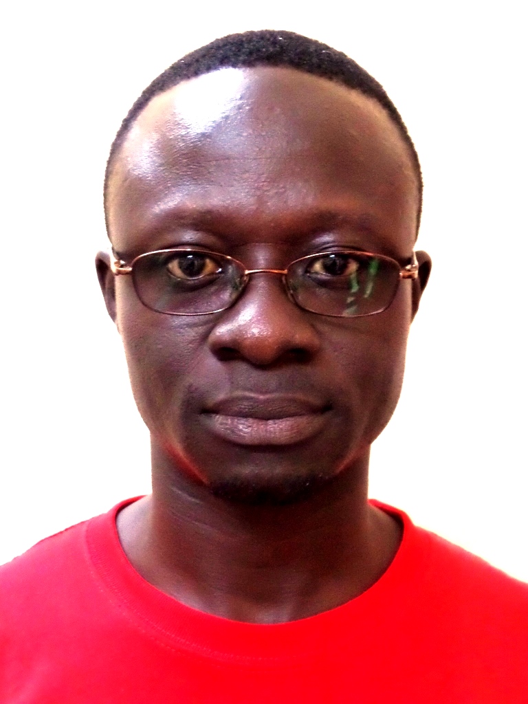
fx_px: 1302
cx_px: 264
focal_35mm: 64
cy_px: 352
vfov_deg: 30.3
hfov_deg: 22.9
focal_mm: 11.4
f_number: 3.6
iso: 800
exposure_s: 1/20
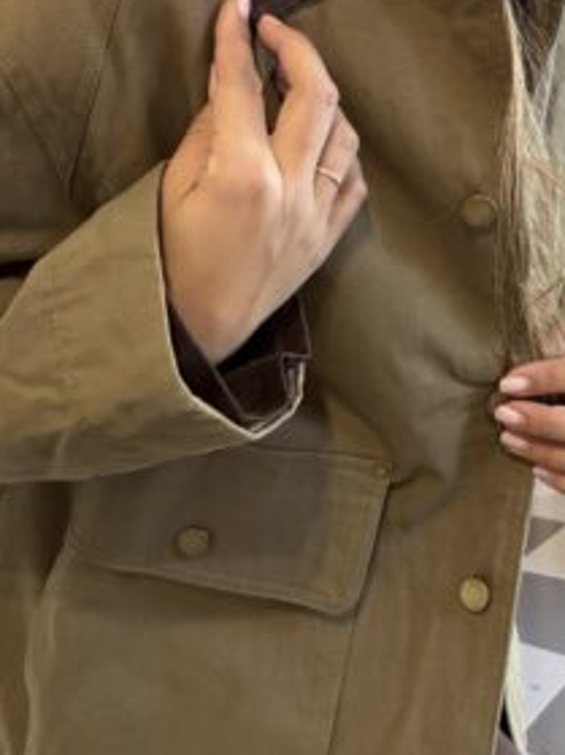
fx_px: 937
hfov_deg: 33.1
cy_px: 222
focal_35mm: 43
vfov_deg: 42.9
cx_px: 397
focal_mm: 2.71
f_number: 1.9
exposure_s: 1/33
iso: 250
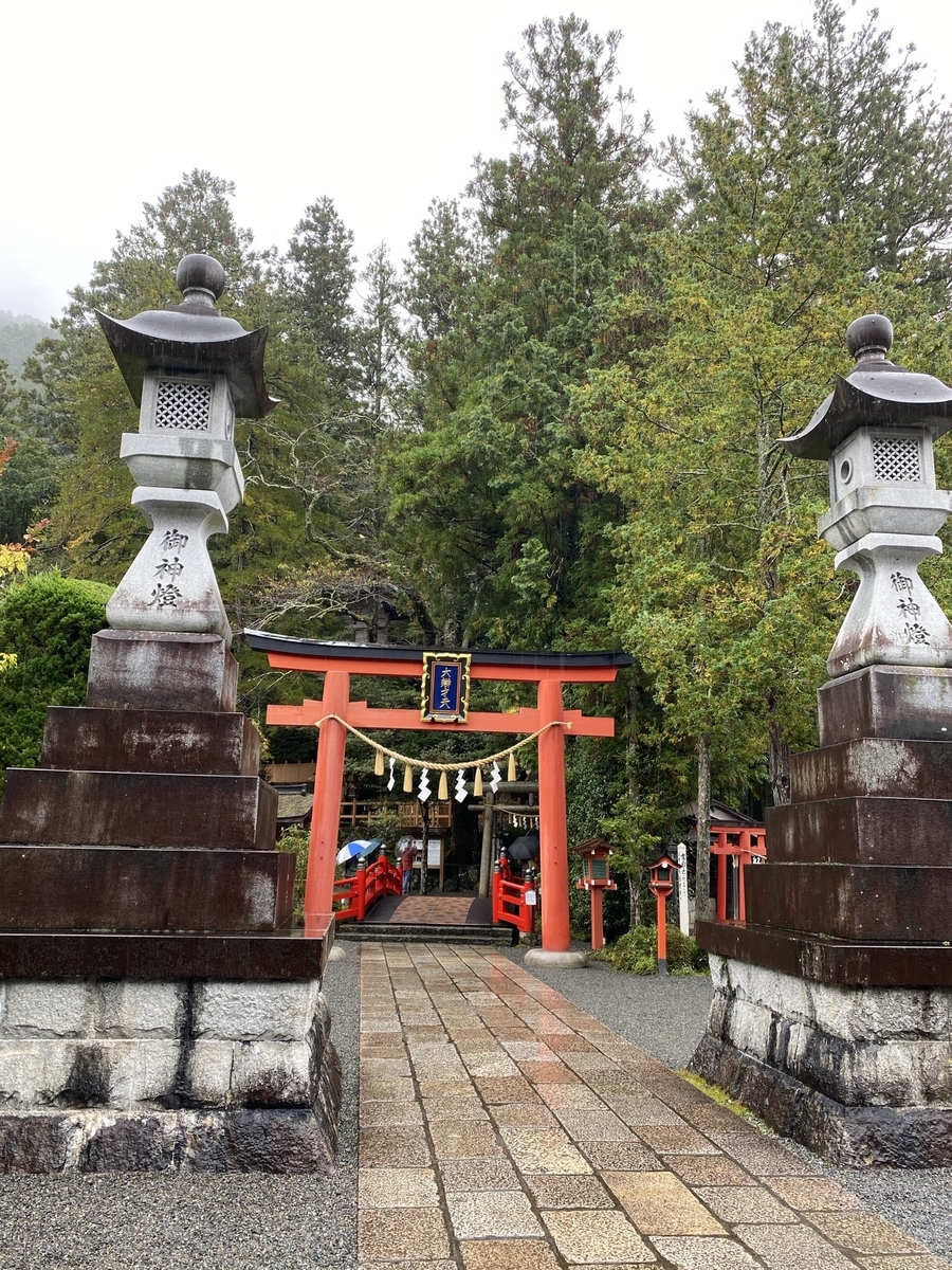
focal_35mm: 26
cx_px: 476
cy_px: 635
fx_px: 953
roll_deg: -0.9
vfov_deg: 67.3
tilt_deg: +13.3
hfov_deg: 53.1
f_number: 1.8
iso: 40
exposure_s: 1/121
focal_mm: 4.25
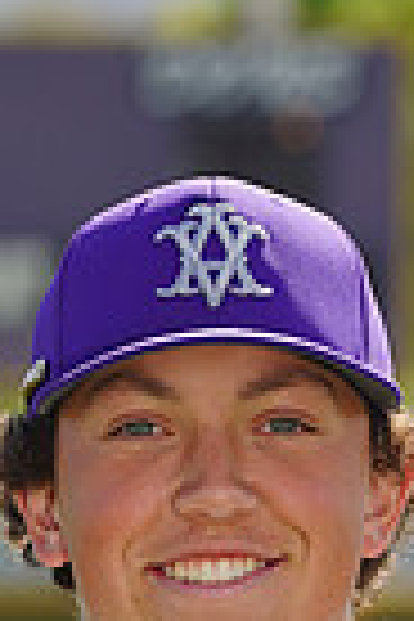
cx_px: 220
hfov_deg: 1.5
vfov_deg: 2.2
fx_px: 15972
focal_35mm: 926
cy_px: 932
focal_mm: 221
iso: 100
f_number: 8
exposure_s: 1/250
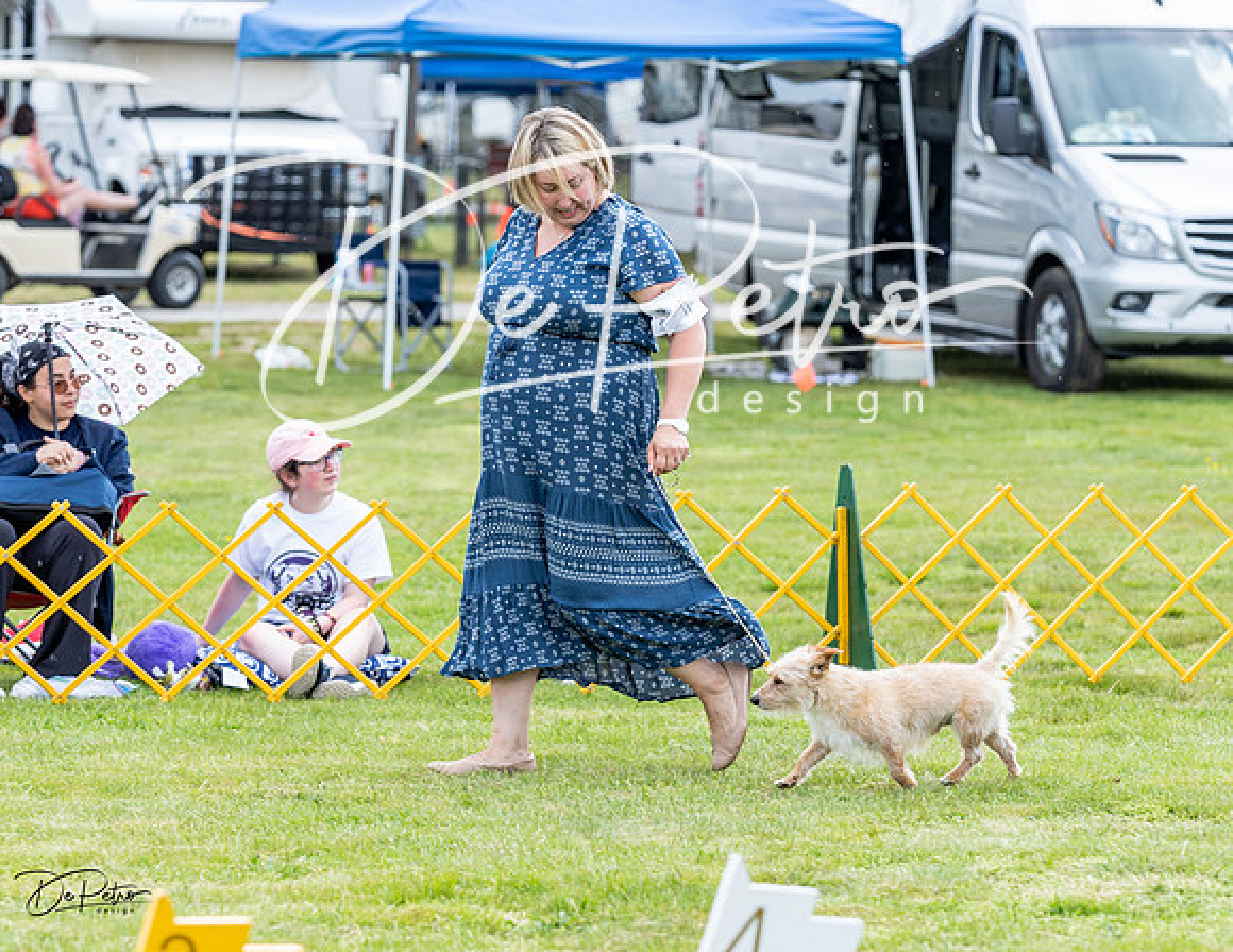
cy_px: 531
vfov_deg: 8.8
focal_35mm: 172
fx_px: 6189
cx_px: 585
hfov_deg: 11.4
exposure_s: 1/640
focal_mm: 129
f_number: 4
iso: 400
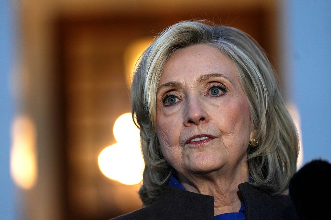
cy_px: 110
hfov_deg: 10.3
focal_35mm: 200
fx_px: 1839
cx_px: 166
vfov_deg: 6.9
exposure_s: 1/400
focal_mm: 200
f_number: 3.2
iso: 2000
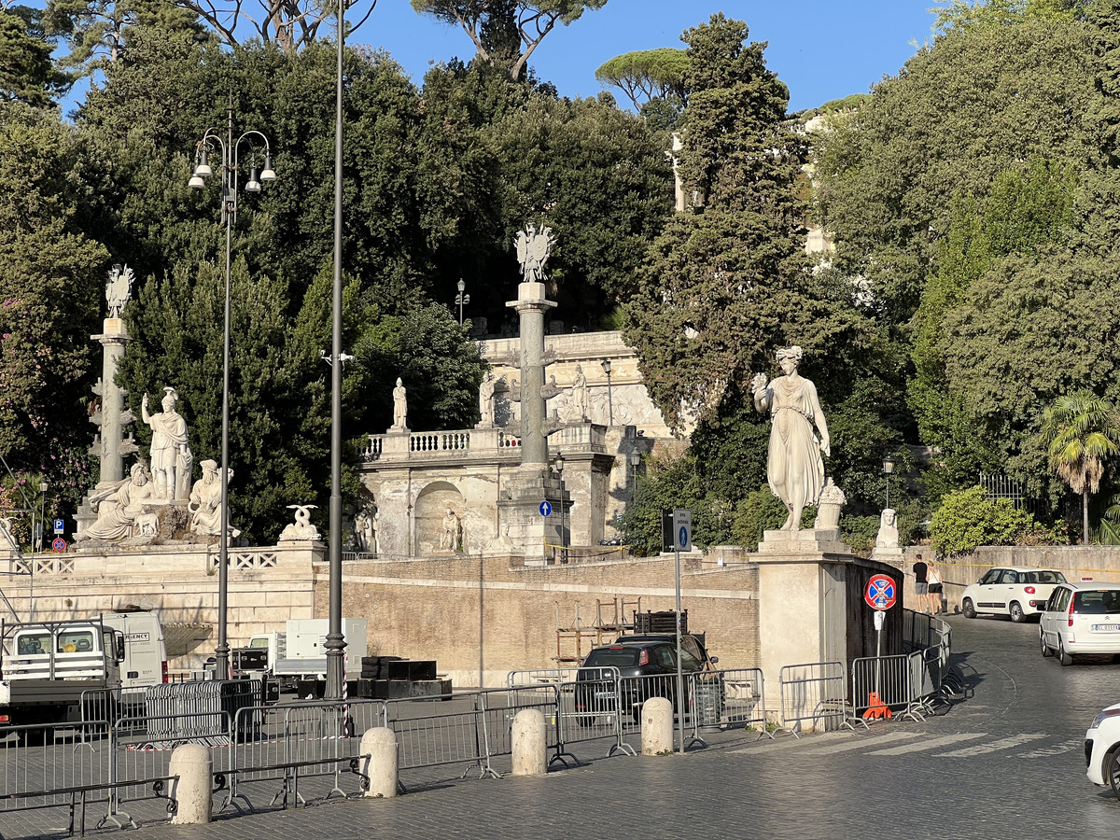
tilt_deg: +6.0
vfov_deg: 19.1
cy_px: 420
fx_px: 2491
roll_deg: -0.1
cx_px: 560
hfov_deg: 25.3
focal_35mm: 77
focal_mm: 9
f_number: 2.8
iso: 32
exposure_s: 1/681
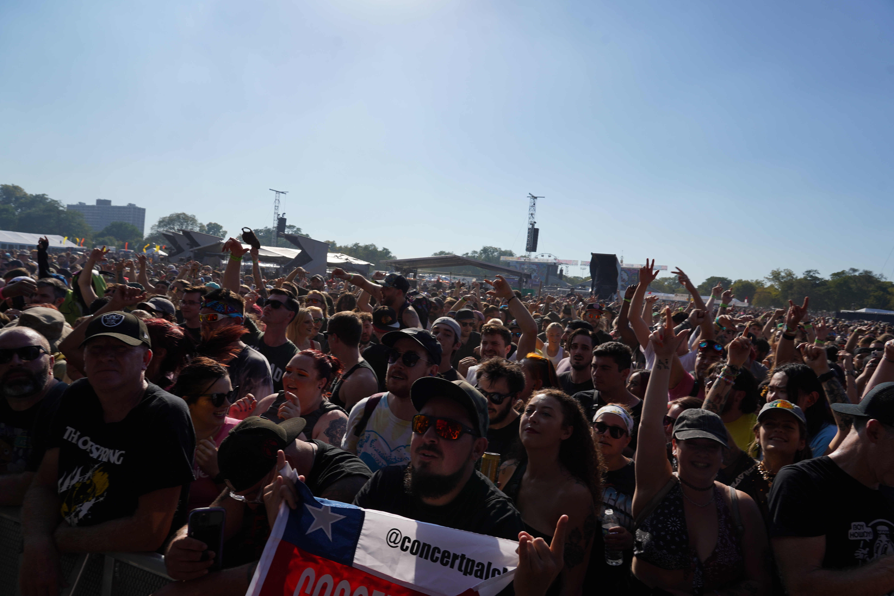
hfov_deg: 73.7
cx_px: 447
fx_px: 596
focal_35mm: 24
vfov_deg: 53.1
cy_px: 298
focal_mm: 24
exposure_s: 1/500
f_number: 8
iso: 100
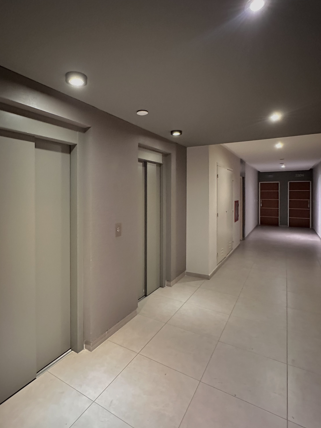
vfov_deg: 84.4
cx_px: 140
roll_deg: +0.0
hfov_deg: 68.4
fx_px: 235
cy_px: 192
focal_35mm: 19
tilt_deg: +0.8
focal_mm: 2.22
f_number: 2.2
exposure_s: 1/34
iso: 1000
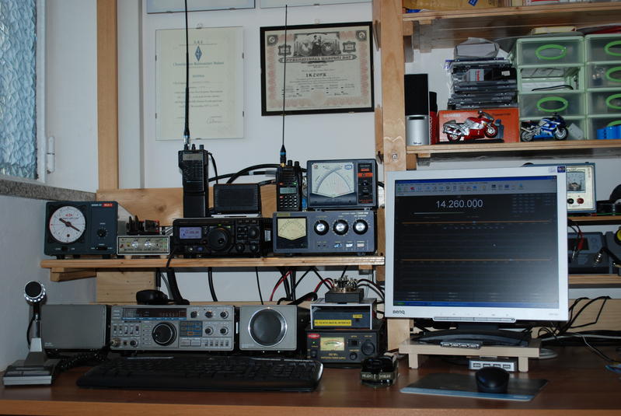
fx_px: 829
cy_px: 208
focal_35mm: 48
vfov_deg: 28.2
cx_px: 310
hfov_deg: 41.1
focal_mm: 32
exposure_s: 1/60
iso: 200
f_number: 5
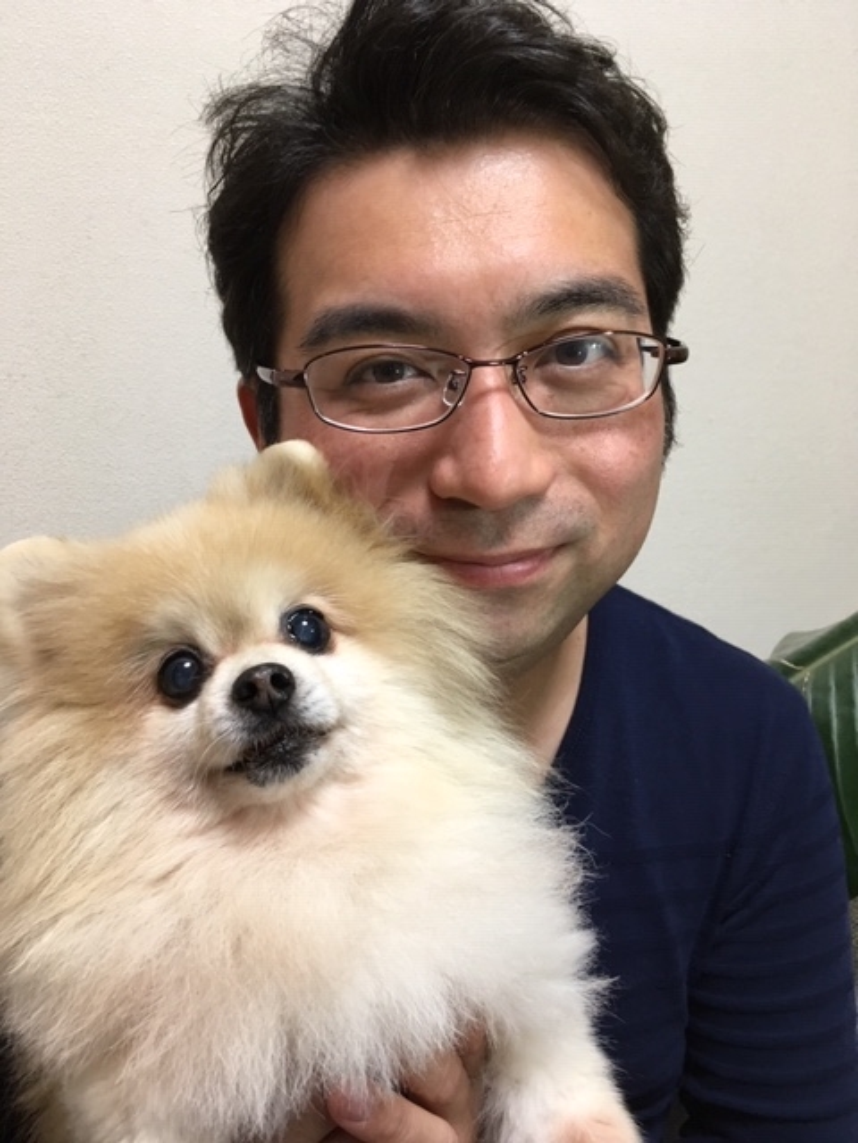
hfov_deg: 48.2
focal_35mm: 29
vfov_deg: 61.7
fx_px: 958
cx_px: 429
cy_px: 572
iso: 80
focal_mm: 4.15
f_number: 2.2
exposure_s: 1/30
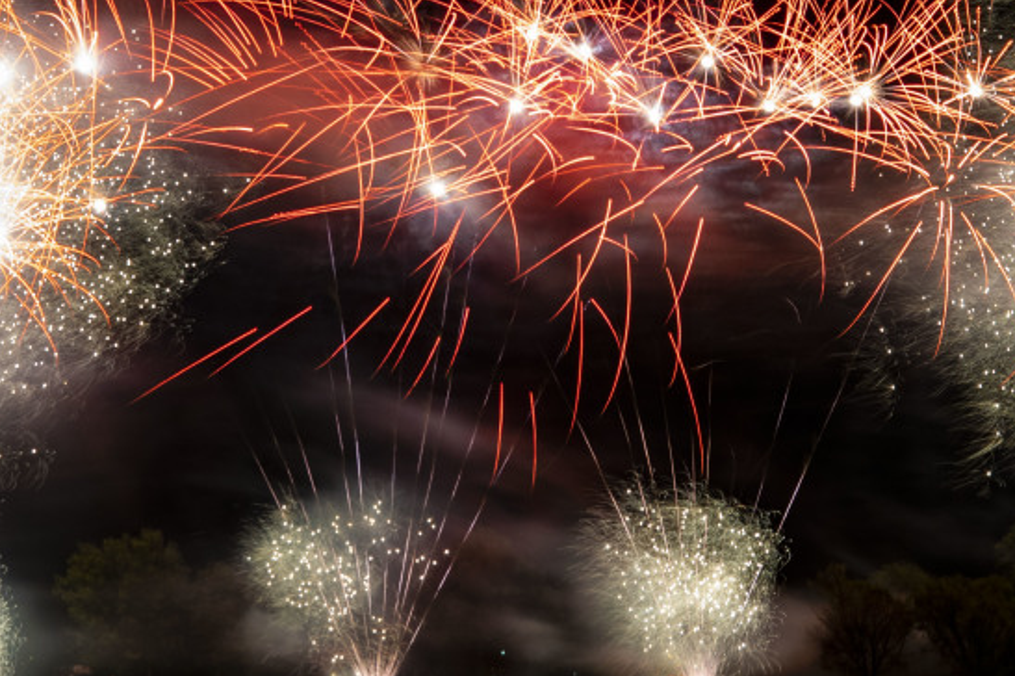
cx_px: 490
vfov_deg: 4.5
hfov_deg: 6.8
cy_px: 102
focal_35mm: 303
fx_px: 8537
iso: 100
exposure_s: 3.7
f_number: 11
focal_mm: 92
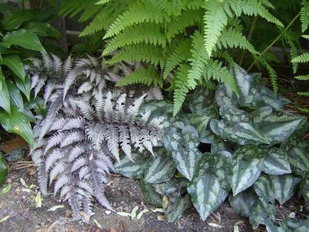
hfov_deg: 51.4
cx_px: 154
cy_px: 116
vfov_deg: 39.7
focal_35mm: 36
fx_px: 321
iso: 200
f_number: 2.8
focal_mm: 6
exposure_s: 1/12.5
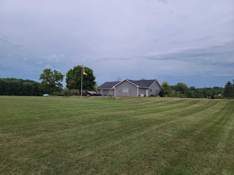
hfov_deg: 69.4
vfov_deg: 54.9
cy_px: 88
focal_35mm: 25
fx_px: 169
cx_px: 117
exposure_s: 1/138
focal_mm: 7
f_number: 1.8
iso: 16
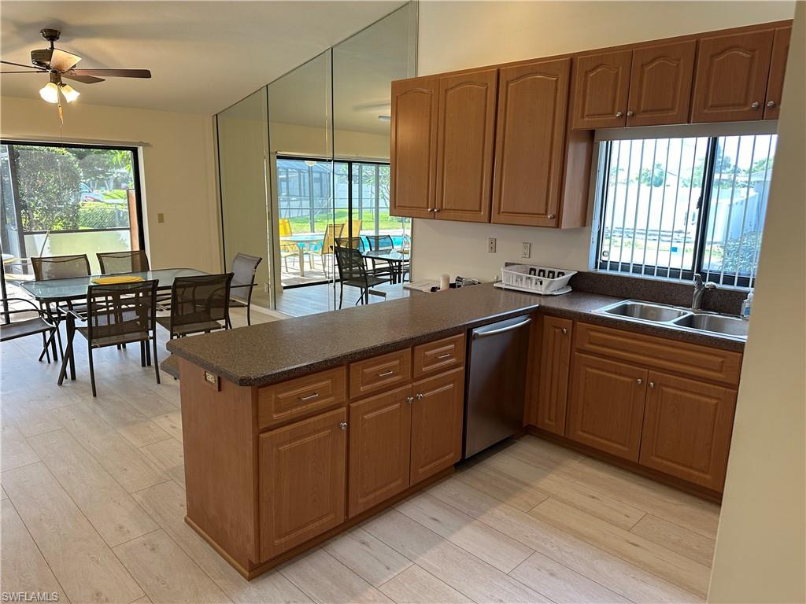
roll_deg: -1.7
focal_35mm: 24
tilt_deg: -11.2
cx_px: 403
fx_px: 559
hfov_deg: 71.6
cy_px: 302
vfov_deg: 56.8
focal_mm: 6.86
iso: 160
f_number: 1.78
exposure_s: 1/120
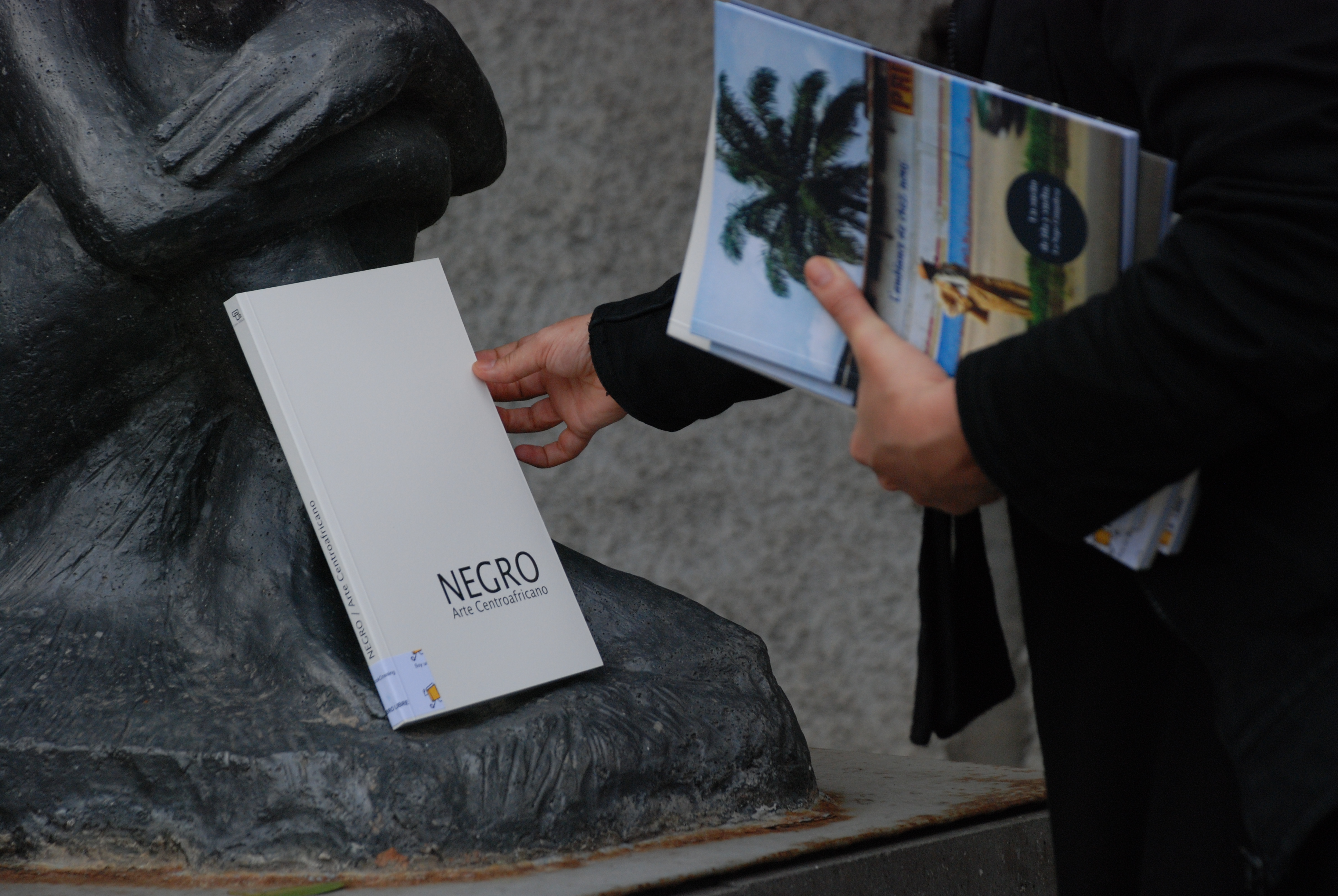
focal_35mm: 120
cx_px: 669
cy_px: 448
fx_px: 4465
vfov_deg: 11.5
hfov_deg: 17.0
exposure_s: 1/1000
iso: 400
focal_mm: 80
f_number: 5.6
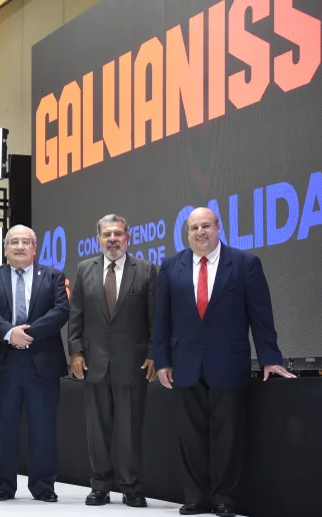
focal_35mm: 88
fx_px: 1237
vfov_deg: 23.6
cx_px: -30
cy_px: 274
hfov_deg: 14.5
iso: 2000
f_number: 3.5
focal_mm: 50
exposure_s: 1/200
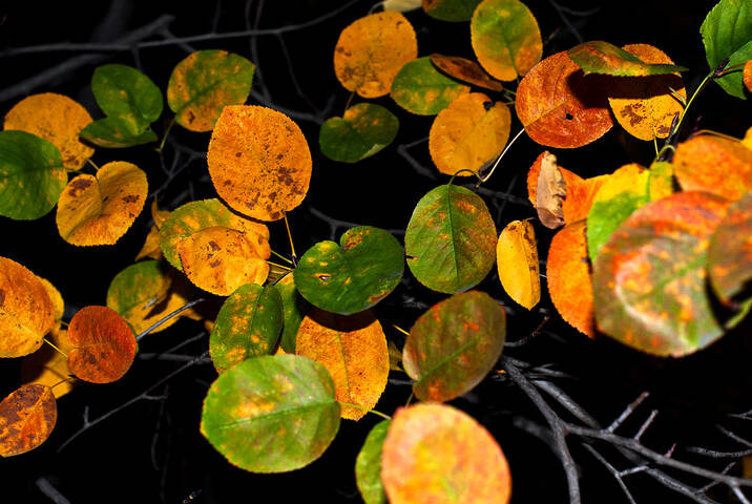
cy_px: 252
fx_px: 1569
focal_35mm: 75
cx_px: 376
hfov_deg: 26.9
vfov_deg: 18.3
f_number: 8
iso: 320
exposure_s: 1/60
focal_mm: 50
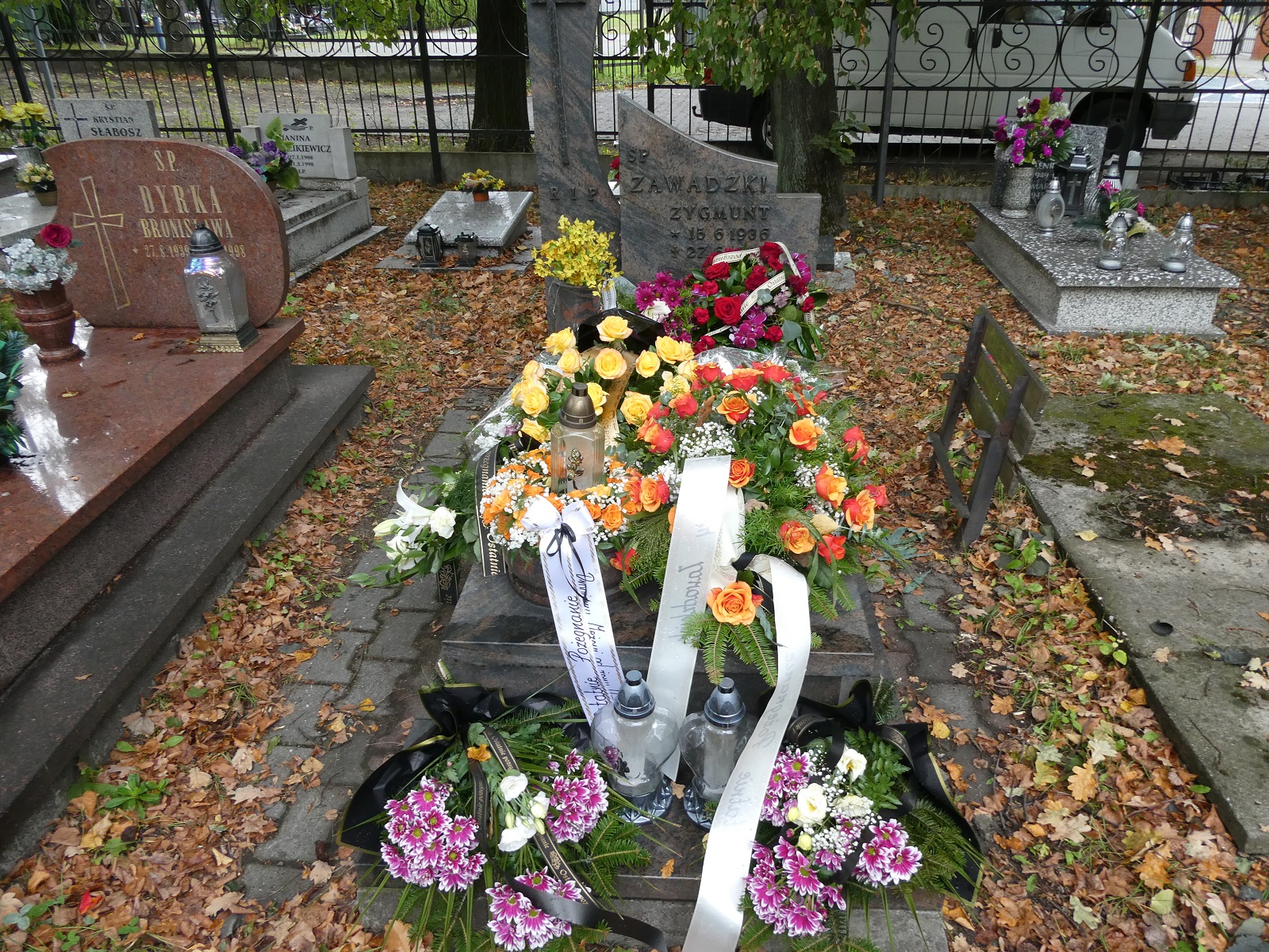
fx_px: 880
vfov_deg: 56.8
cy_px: 476
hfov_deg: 71.6
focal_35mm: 24
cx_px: 634
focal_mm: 4.3
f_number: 3.3
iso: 160
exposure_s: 1/60
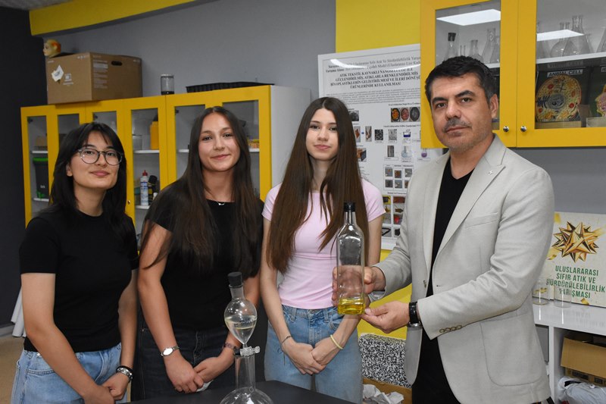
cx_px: 303
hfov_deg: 49.6
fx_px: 656
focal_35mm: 39
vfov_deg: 34.2
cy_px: 202
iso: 4000
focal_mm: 26
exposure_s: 1/250
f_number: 8
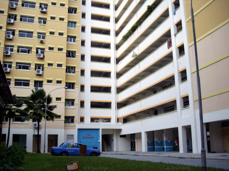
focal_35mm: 37
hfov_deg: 50.2
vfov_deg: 38.6
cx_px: 114
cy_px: 86
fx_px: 245
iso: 80
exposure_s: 1/125
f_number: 2.8
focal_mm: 6.2
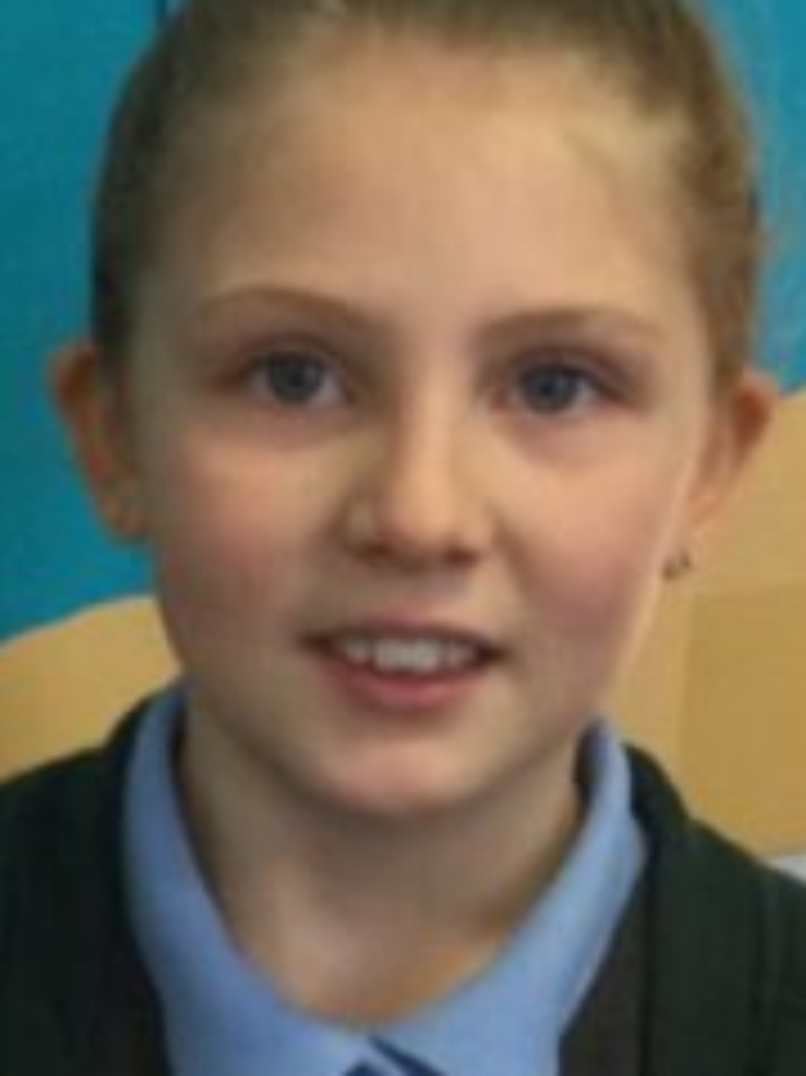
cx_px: 59
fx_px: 4133
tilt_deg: -19.4
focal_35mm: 133
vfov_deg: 14.7
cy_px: 999
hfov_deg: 11.1
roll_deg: -2.7
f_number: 2.4
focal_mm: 3.3
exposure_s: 1/33
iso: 100
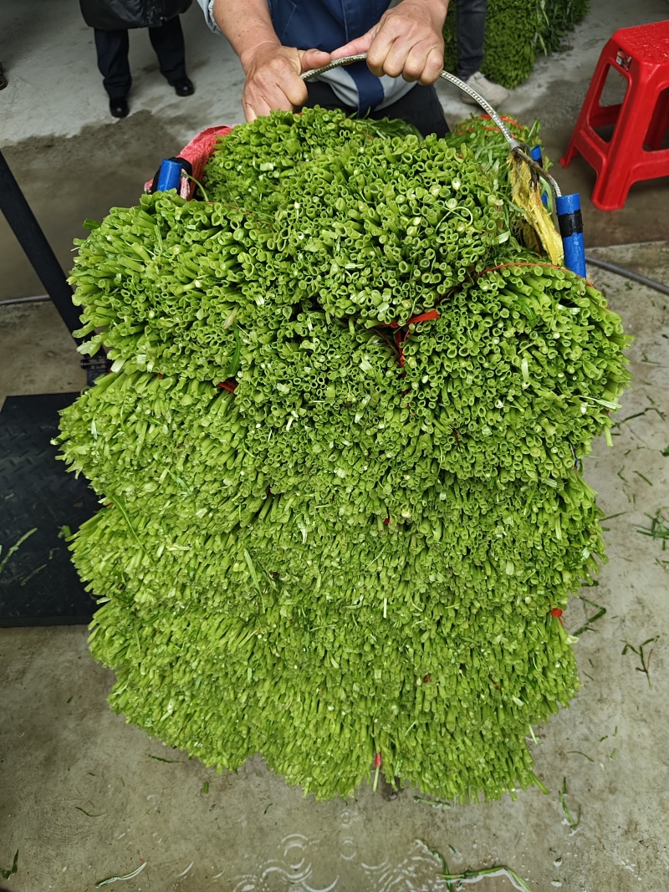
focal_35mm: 24
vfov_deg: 71.6
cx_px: 334
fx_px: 619
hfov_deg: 56.8
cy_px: 446
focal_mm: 5.56
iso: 252
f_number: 1.88
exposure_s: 1/100
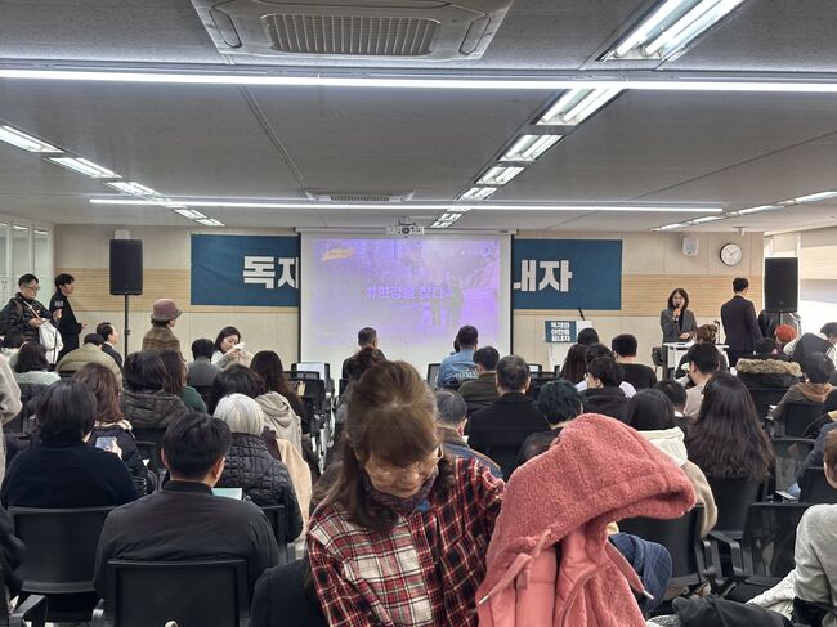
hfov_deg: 39.7
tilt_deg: -0.6
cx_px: 418
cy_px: 314
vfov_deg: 30.2
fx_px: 1160
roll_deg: -1.5
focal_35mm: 48
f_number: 1.78
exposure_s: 1/120
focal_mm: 6.86
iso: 100
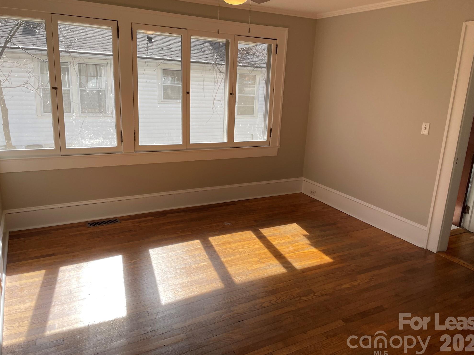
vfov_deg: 51.4
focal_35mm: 27
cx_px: 245
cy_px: 176
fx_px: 370
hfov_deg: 65.3
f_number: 1.6
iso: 32
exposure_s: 1/609
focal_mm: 4.2
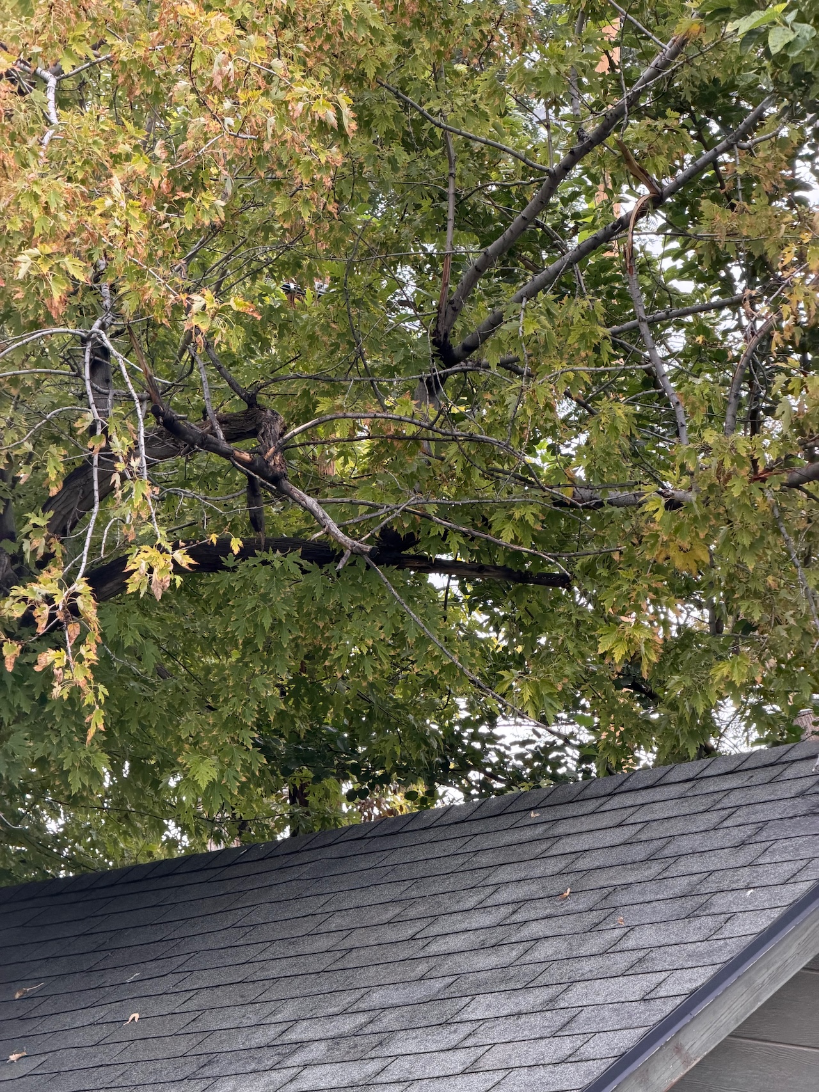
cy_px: 546
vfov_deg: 19.6
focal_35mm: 100
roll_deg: -0.4
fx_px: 3155
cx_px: 410
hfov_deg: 14.8
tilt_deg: +15.2
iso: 200
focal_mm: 16.89
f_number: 2.8
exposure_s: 1/121
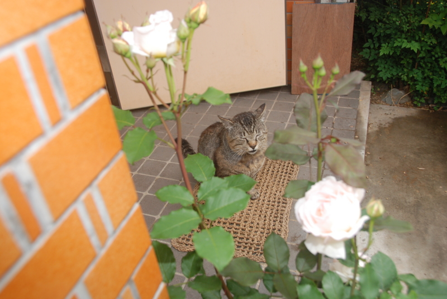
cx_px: 224
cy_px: 150
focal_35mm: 30
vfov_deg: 43.7
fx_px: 373
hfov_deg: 61.9
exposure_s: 1/125
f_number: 5.6
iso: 400
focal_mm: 20
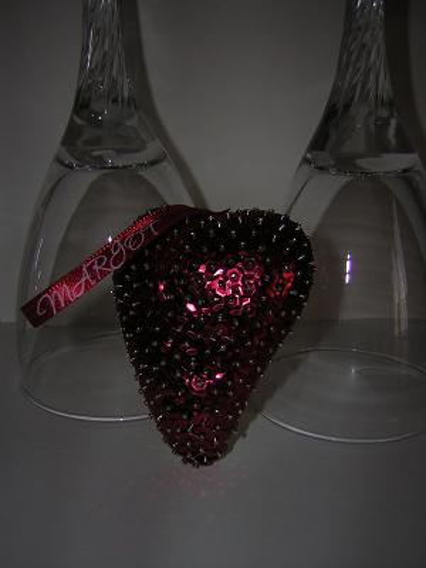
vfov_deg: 51.4
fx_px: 591
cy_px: 284
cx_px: 213
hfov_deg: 39.7
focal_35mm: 36
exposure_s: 1/60.1
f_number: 2.6
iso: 50
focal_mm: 4.7
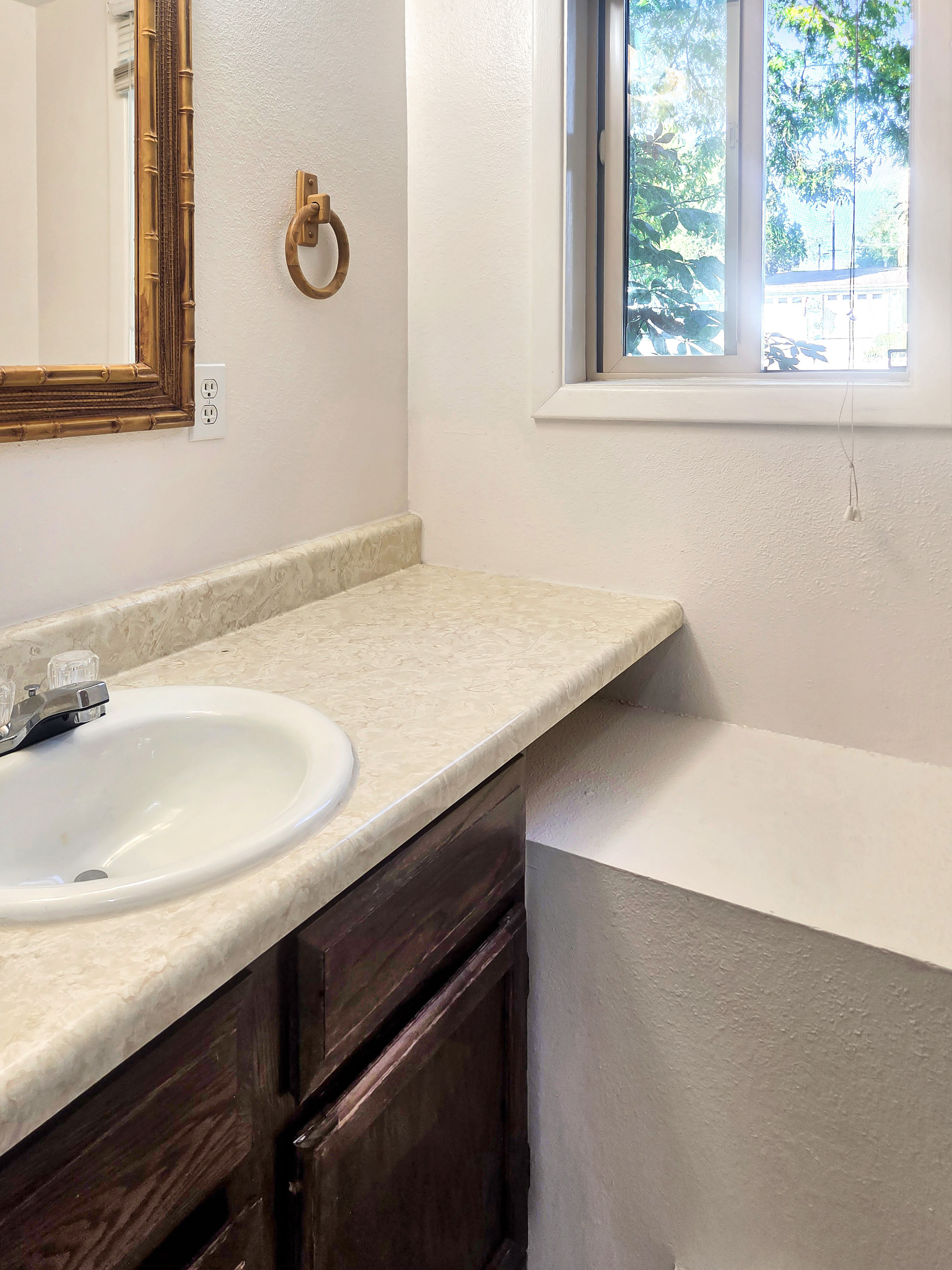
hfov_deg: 58.9
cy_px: 635
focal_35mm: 23
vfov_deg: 73.9
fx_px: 843
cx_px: 476
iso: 40
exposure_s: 1/120
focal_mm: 5.4
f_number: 1.8
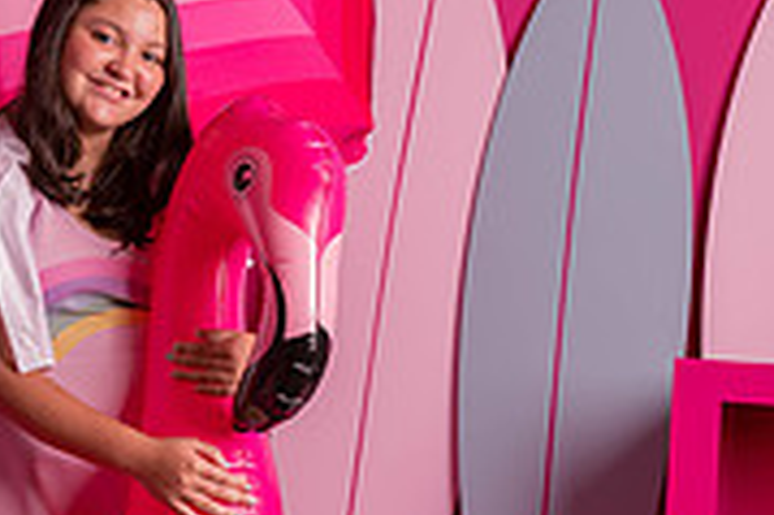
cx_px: 432
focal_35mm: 93
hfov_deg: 21.9
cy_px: 342
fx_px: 1998
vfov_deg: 14.7
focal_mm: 37
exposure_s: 1/200
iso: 64
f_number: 5
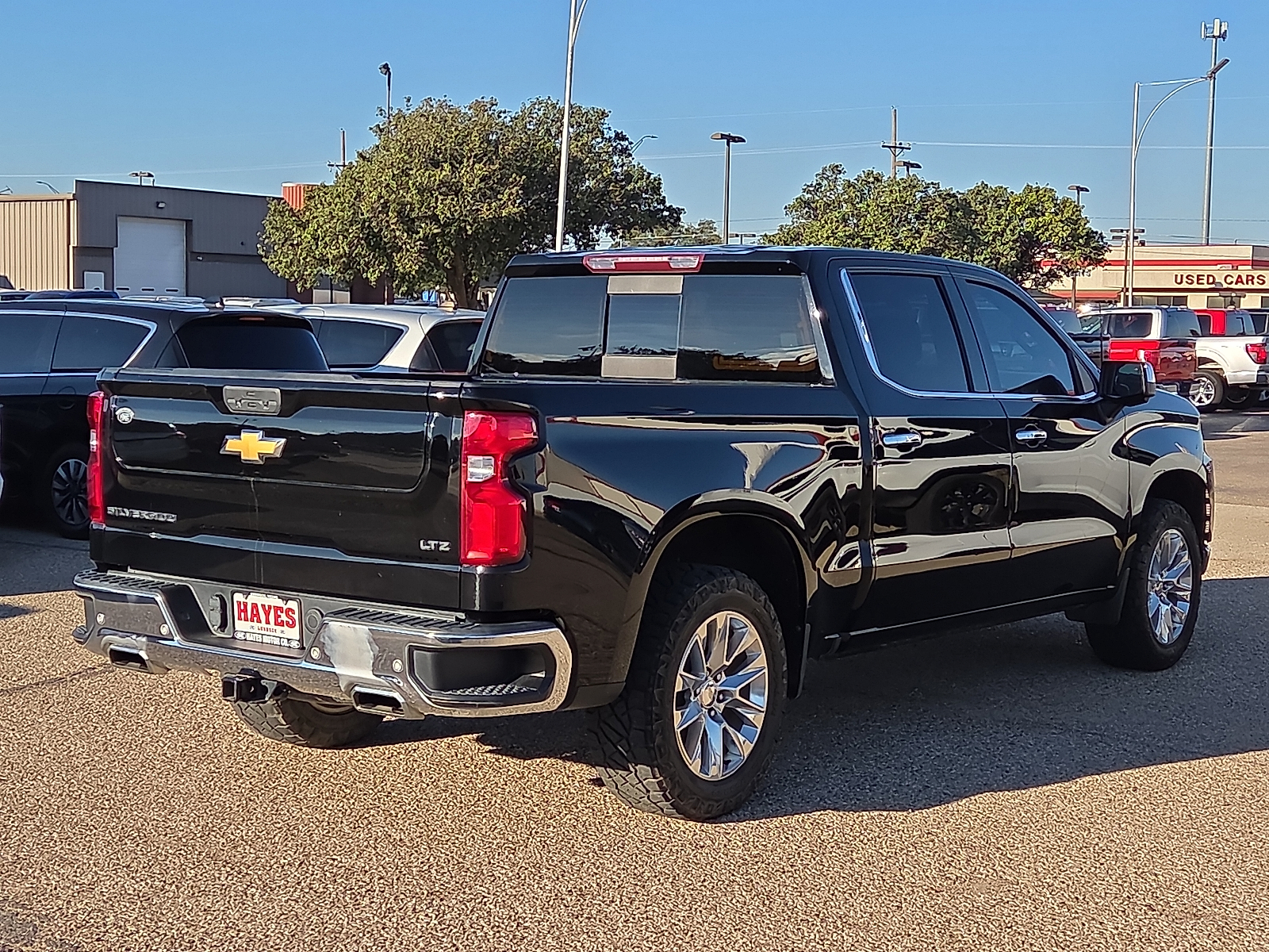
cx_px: 634
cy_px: 476
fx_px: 2016
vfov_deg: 26.6
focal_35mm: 55
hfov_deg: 34.9
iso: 25
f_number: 1.8
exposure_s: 1/1429
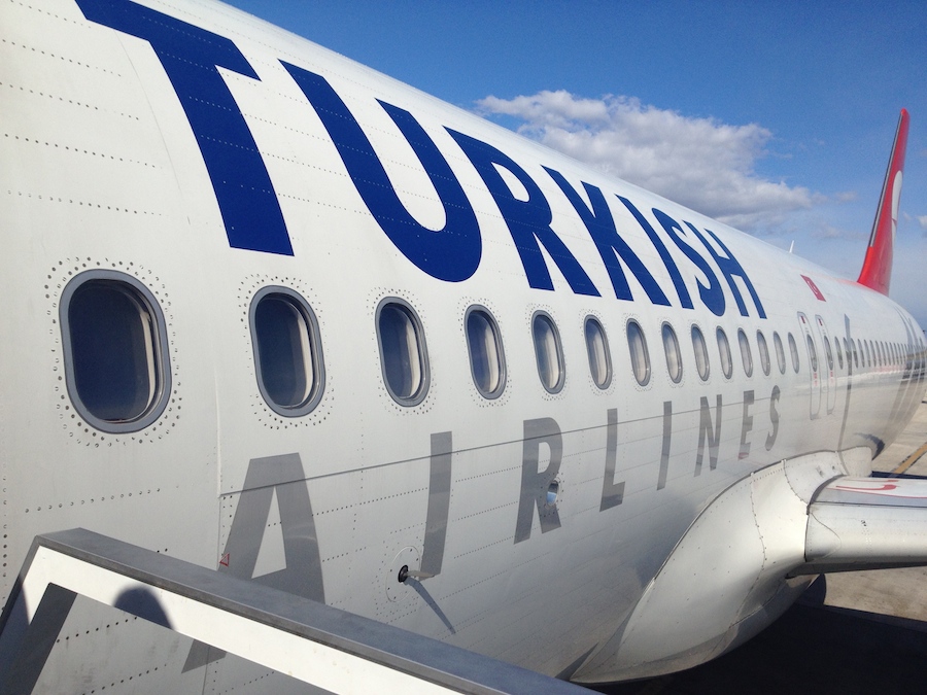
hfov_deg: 52.6
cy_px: 348
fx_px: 937
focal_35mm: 35
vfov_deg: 40.7
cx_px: 464
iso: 50
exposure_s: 1/3690
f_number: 2.4
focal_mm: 4.28
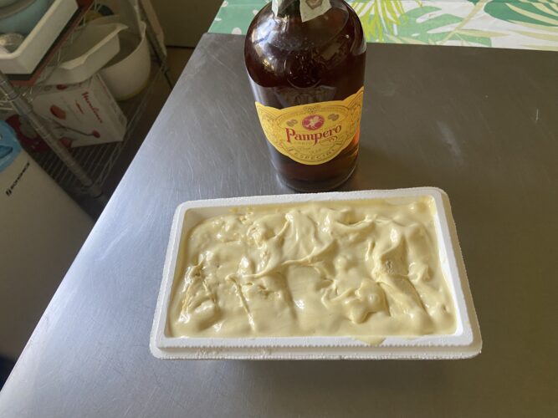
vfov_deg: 53.0
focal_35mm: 26
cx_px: 279
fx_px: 419
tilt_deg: -57.0
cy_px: 209
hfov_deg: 67.3
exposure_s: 1/60
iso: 160
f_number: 1.8
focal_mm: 4.25
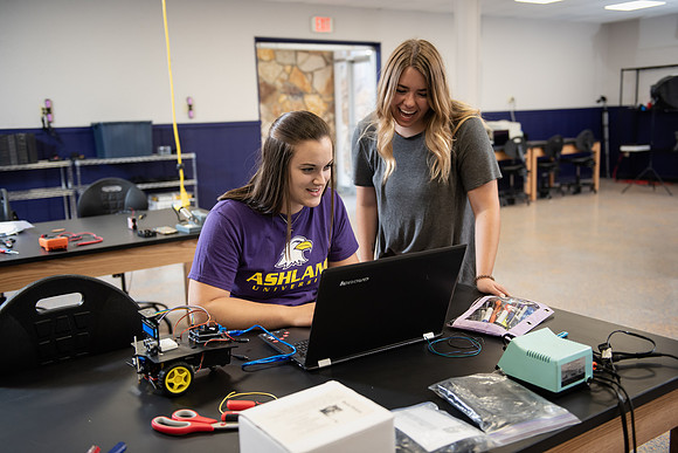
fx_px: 659
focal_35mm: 35
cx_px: 339
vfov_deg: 37.9
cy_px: 226
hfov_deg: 54.4
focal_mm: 35
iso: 640
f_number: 3.2
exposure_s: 1/200
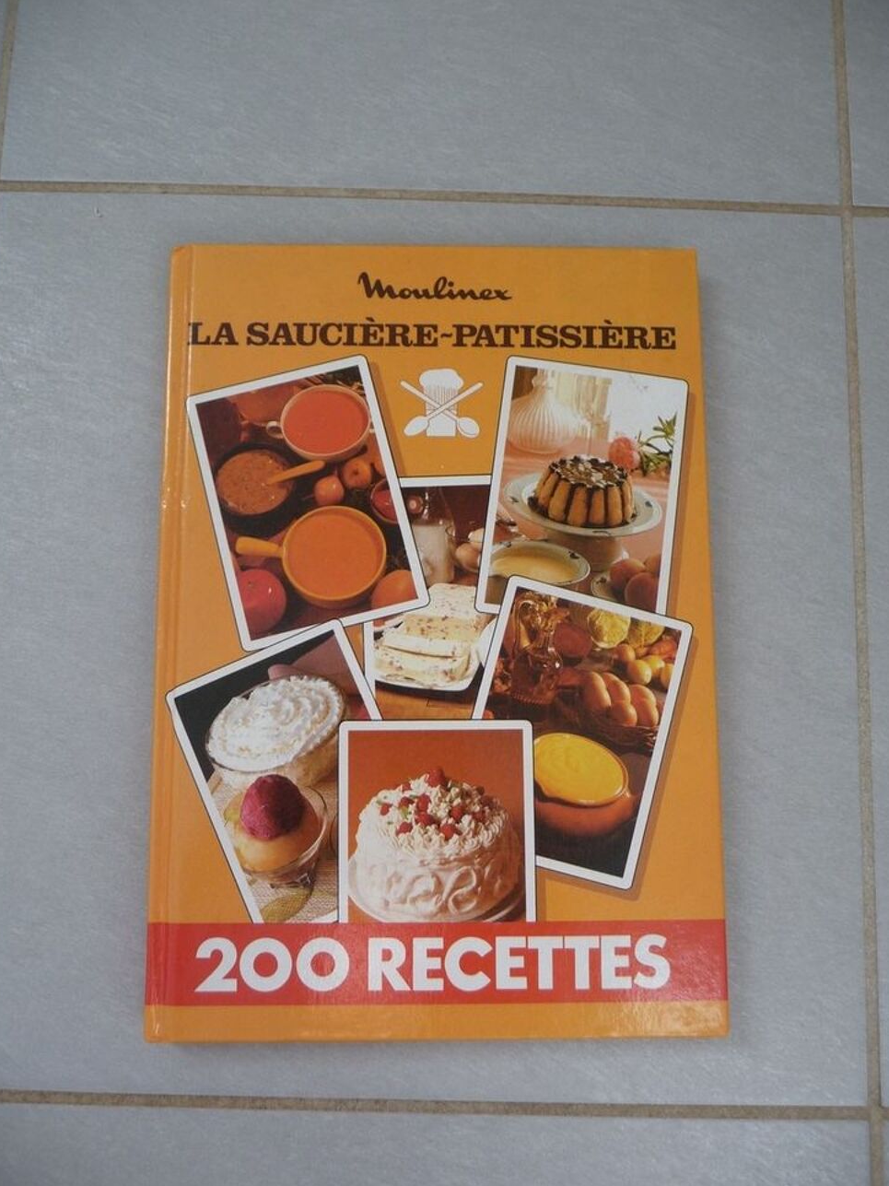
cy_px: 596
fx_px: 993
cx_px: 434
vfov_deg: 61.7
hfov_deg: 48.2
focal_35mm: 29
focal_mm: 4.7
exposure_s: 1/30
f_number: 3.3
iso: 100
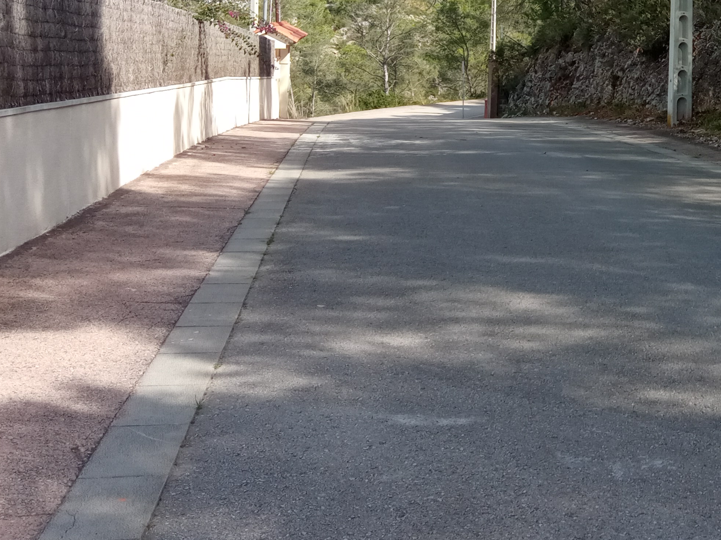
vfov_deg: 24.6
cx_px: 680
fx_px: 1187
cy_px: 9
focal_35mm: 57
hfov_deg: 31.8
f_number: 2.2
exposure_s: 1/557
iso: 111
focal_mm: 3.79
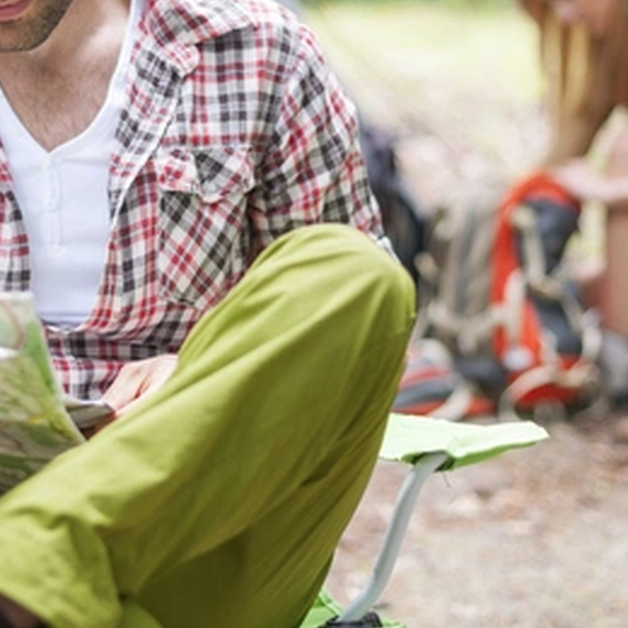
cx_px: 232
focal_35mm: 98
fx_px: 2011
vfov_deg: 17.7
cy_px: 239
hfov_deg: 17.7
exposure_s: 1/250
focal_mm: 50
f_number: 2
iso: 100
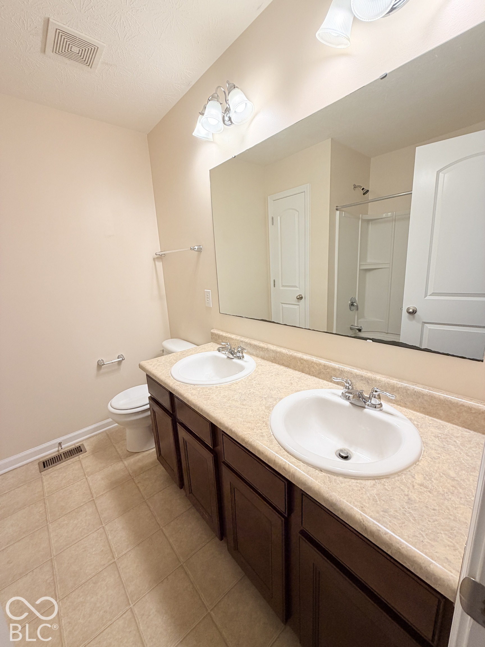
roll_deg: +3.0
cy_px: 324
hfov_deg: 85.7
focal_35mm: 14
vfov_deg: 102.1
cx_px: 242
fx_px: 262
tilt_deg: -13.5
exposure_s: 1/120
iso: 100
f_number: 2.2
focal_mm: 2.22
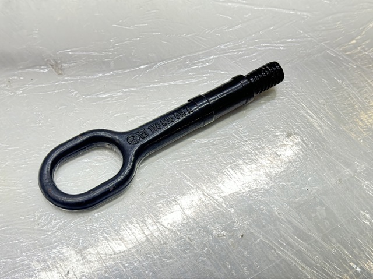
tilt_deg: -55.4
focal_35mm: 48
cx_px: 186
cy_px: 140
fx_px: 517
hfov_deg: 39.7
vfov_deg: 30.2
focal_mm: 6.76
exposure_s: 1/50
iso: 64
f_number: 1.78
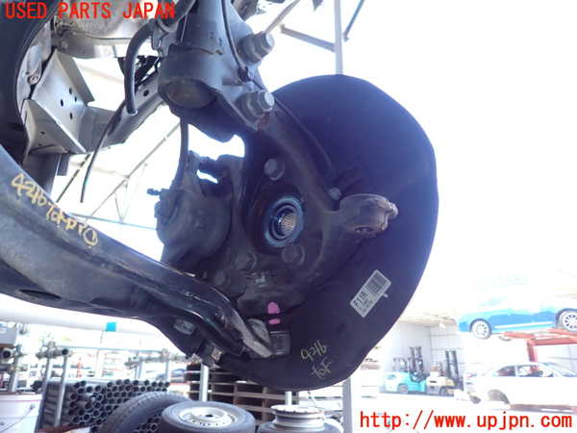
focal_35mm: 25
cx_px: 288
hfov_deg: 69.4
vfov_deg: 54.9
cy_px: 216
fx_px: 417
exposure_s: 1/60
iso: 100
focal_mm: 4.5
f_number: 2
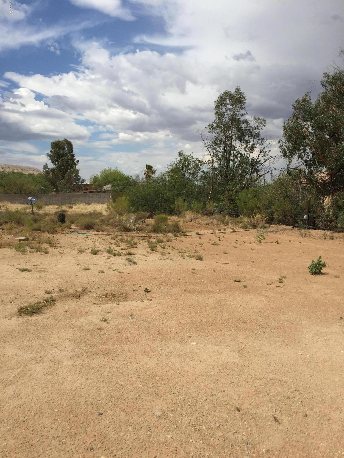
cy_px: 229
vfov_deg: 61.7
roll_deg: +0.9
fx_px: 384
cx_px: 172
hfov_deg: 48.2
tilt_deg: -3.3
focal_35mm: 29
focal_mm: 4.15
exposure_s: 1/3968
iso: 32
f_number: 2.2
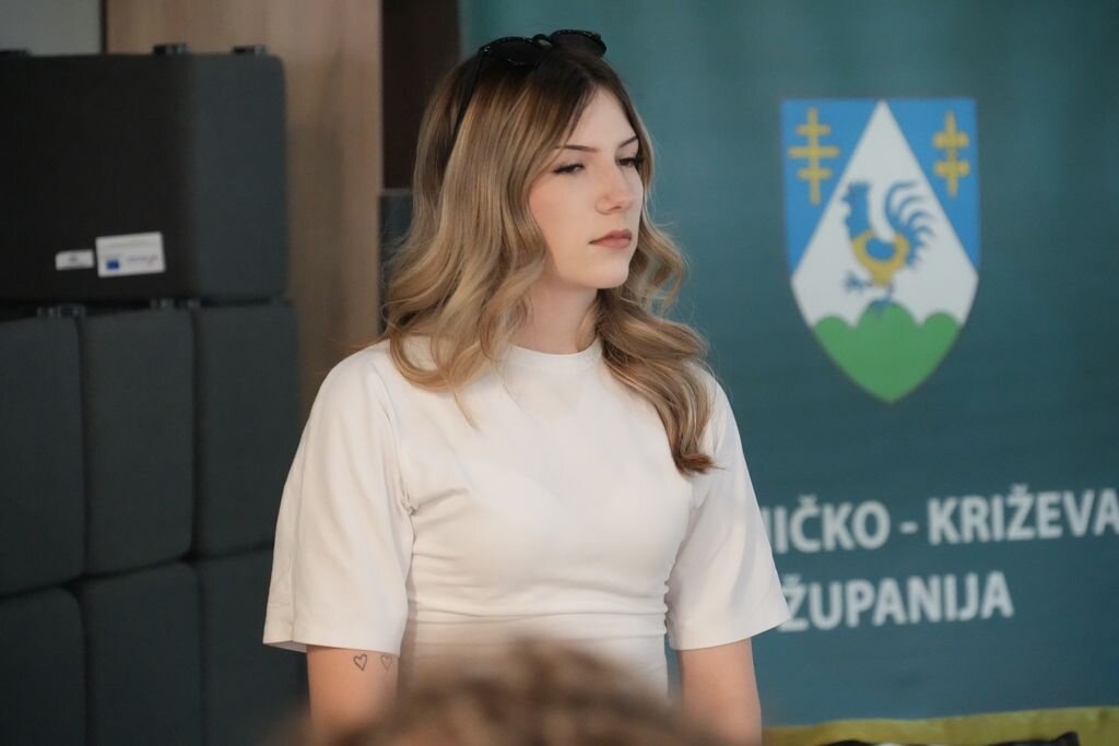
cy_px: 373
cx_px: 560
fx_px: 5720
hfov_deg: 11.2
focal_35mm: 184
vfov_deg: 7.5
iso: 12800
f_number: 8
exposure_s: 1/100
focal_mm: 184
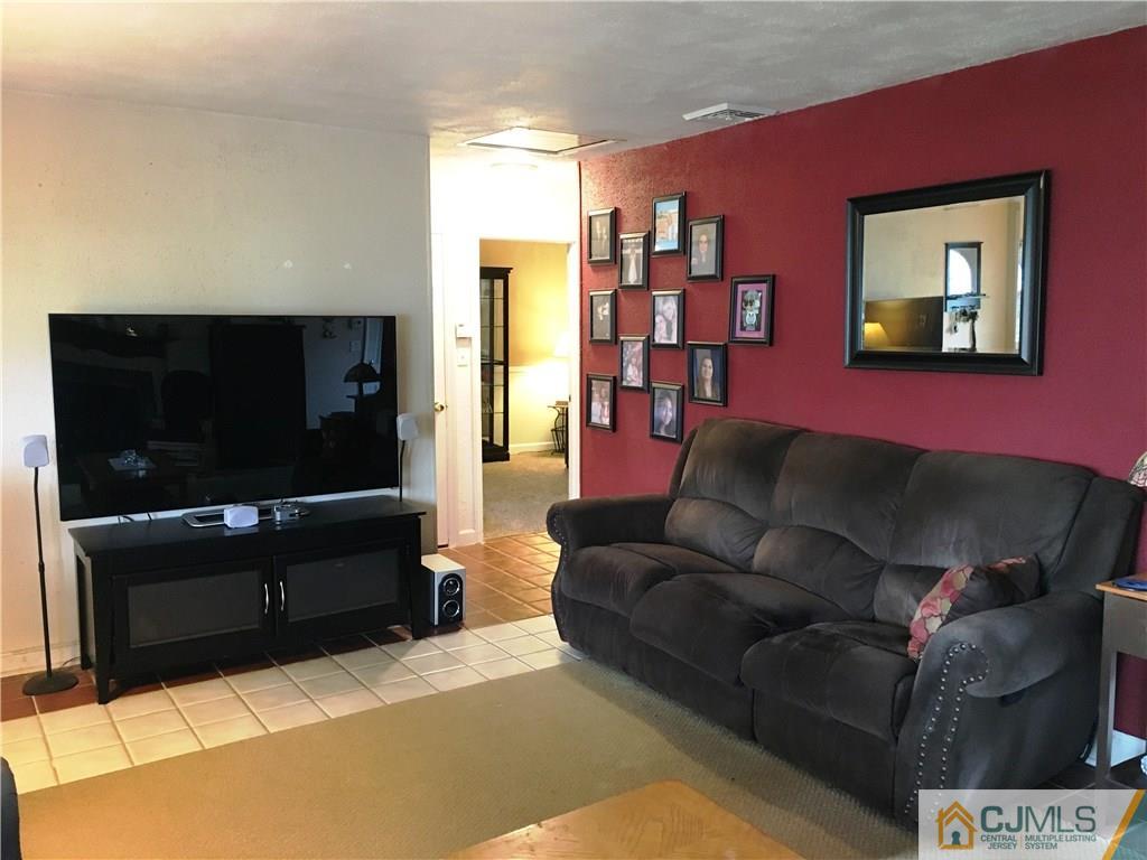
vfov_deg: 48.2
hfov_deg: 61.7
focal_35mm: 29
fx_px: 961
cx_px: 574
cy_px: 430
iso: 200
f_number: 2.2
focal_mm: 4.15
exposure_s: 1/15
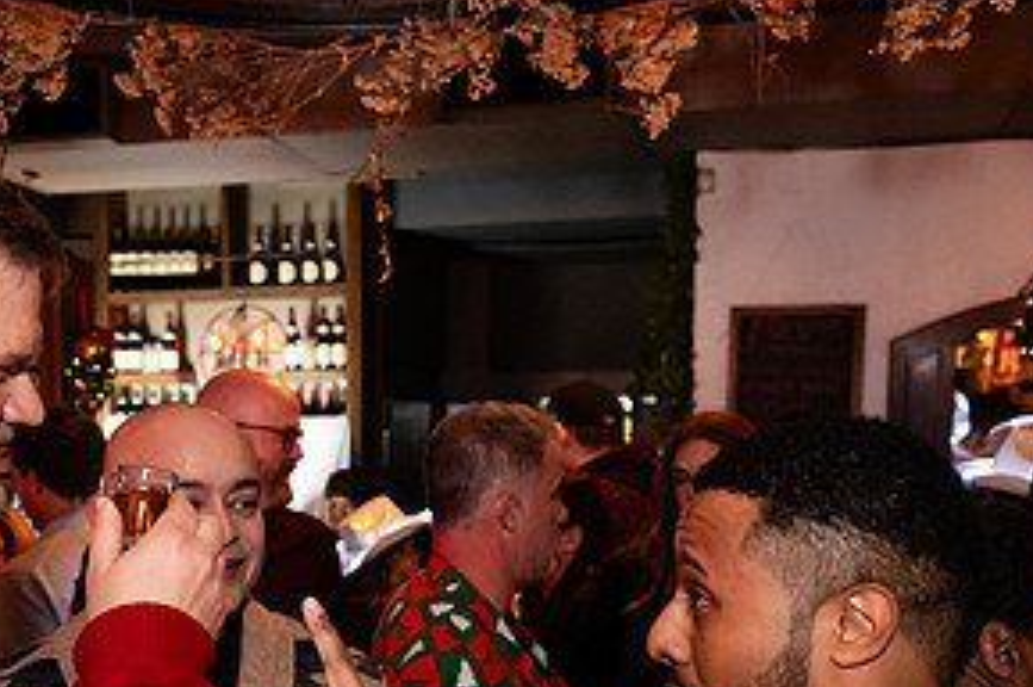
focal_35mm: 51
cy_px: 567
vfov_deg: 25.9
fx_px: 1462
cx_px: 347
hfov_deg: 38.5
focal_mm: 24
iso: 3200
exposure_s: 1/100
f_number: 3.2
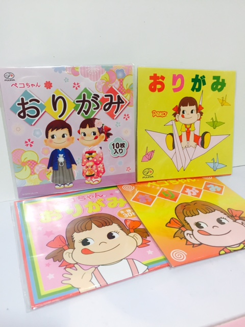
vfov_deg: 61.7
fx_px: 274
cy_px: 164
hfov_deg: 48.2
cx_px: 122
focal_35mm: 29
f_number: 2.2
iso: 80
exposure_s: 1/33
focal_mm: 4.15
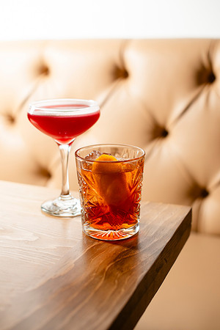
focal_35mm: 50
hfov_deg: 27.0
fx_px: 458
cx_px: 110
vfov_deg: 39.6
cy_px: 165
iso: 200
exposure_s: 1/200
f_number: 3.2
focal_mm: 50
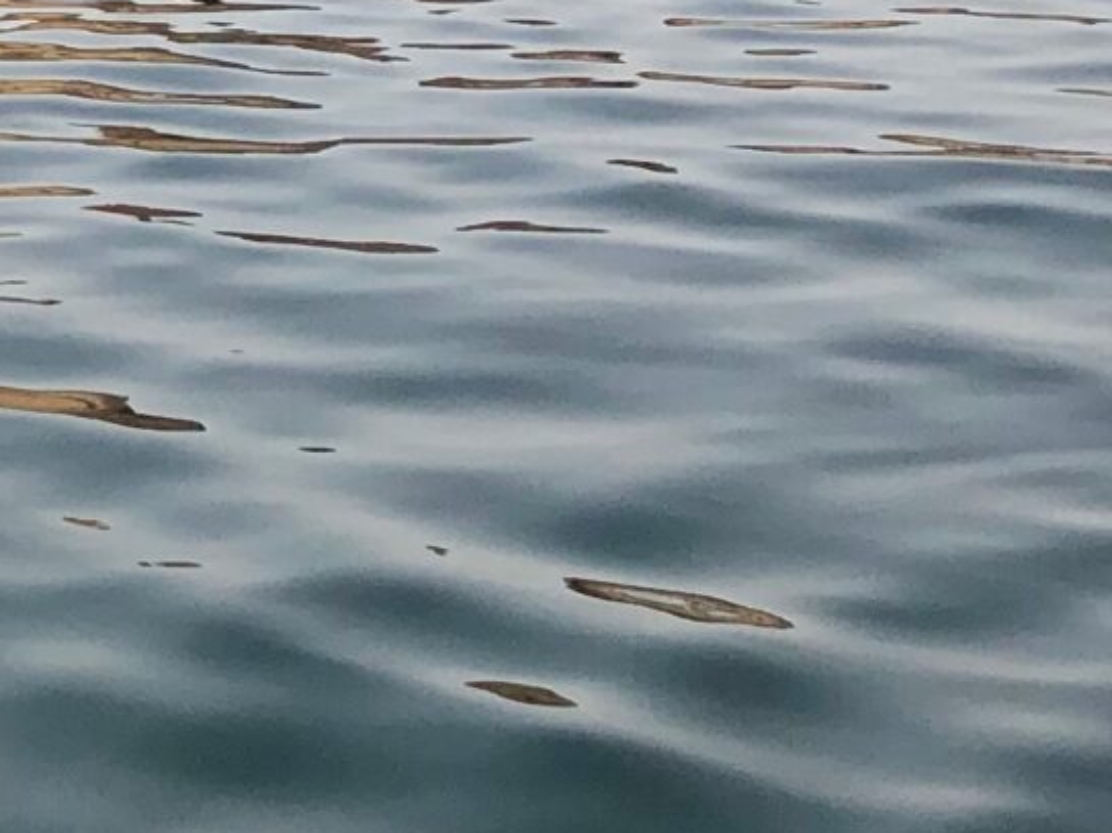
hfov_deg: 13.4
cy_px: -628
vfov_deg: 10.6
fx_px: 4239
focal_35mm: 132
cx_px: -919
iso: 20
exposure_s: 1/2825
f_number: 1.8
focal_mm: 3.99
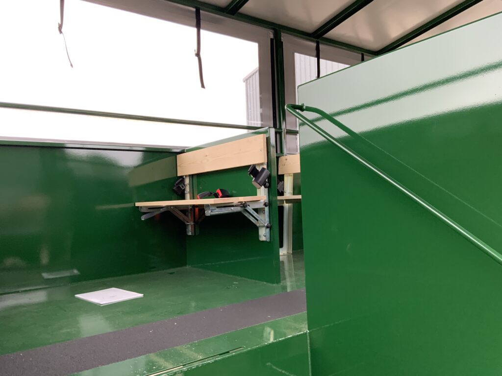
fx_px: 421
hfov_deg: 61.7
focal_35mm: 29
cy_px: 188
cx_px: 251
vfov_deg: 48.2
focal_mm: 3
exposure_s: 1/122
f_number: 1.8
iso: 40
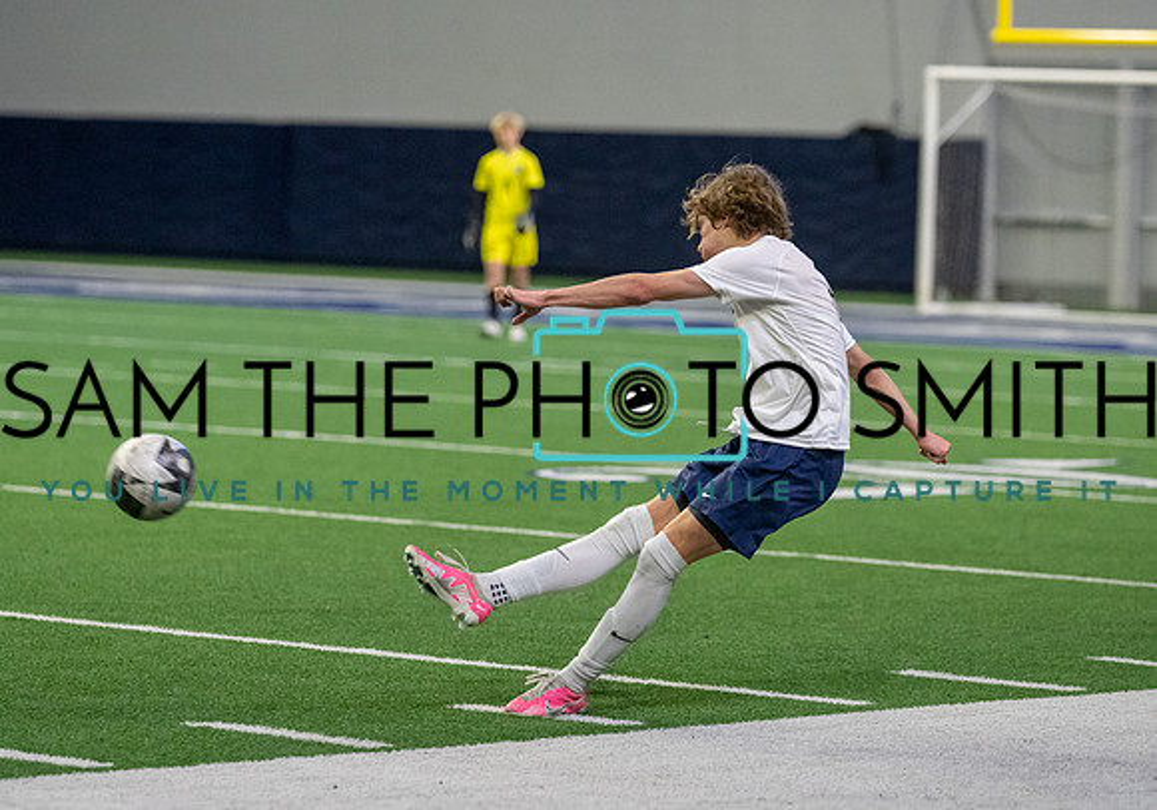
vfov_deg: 8.1
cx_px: 629
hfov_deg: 11.6
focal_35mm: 175
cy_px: 407
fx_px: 5717
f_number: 3.2
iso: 5000
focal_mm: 139
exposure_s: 1/1250
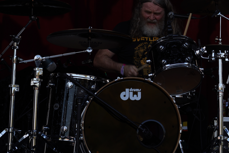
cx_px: 160
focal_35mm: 148
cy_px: 37
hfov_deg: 13.8
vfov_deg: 9.3
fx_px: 941
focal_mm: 87
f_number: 5
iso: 100
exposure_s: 1/250
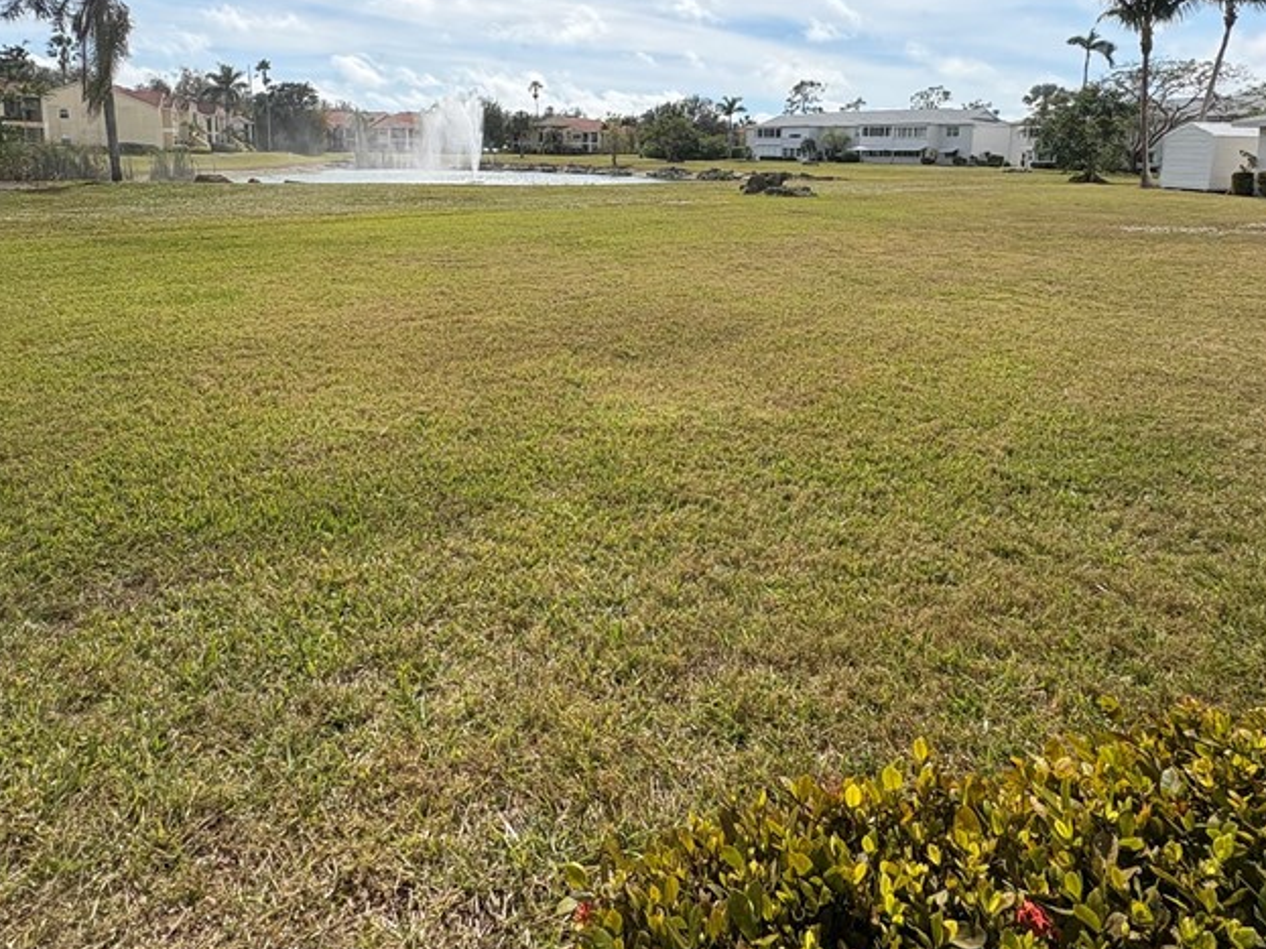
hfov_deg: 73.9
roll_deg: -0.6
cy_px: 264
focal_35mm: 23
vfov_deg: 56.6
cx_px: 646
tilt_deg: -7.0
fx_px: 841
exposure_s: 1/3390
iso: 50
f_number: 2.2
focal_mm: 2.22
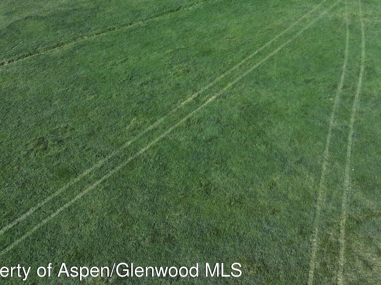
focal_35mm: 57
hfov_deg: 32.0
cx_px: 350
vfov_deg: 23.8
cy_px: -38
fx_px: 627
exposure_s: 1/1600
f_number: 2.8
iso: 100
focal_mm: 12.29
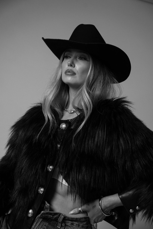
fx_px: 301
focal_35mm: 47
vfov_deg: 41.8
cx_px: 76
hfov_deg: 28.5
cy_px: 114
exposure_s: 1/160
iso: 100
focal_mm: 47.2
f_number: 3.5
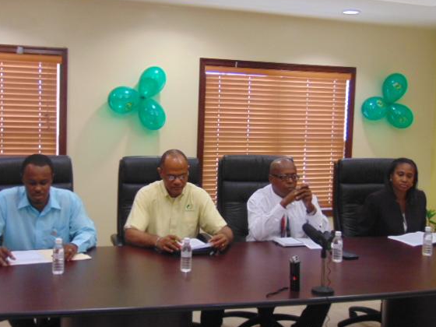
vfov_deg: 30.3
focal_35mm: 48
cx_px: 206
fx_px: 605
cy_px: 167
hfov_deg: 39.6
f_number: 3.3
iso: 320
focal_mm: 7.6
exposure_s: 1/30
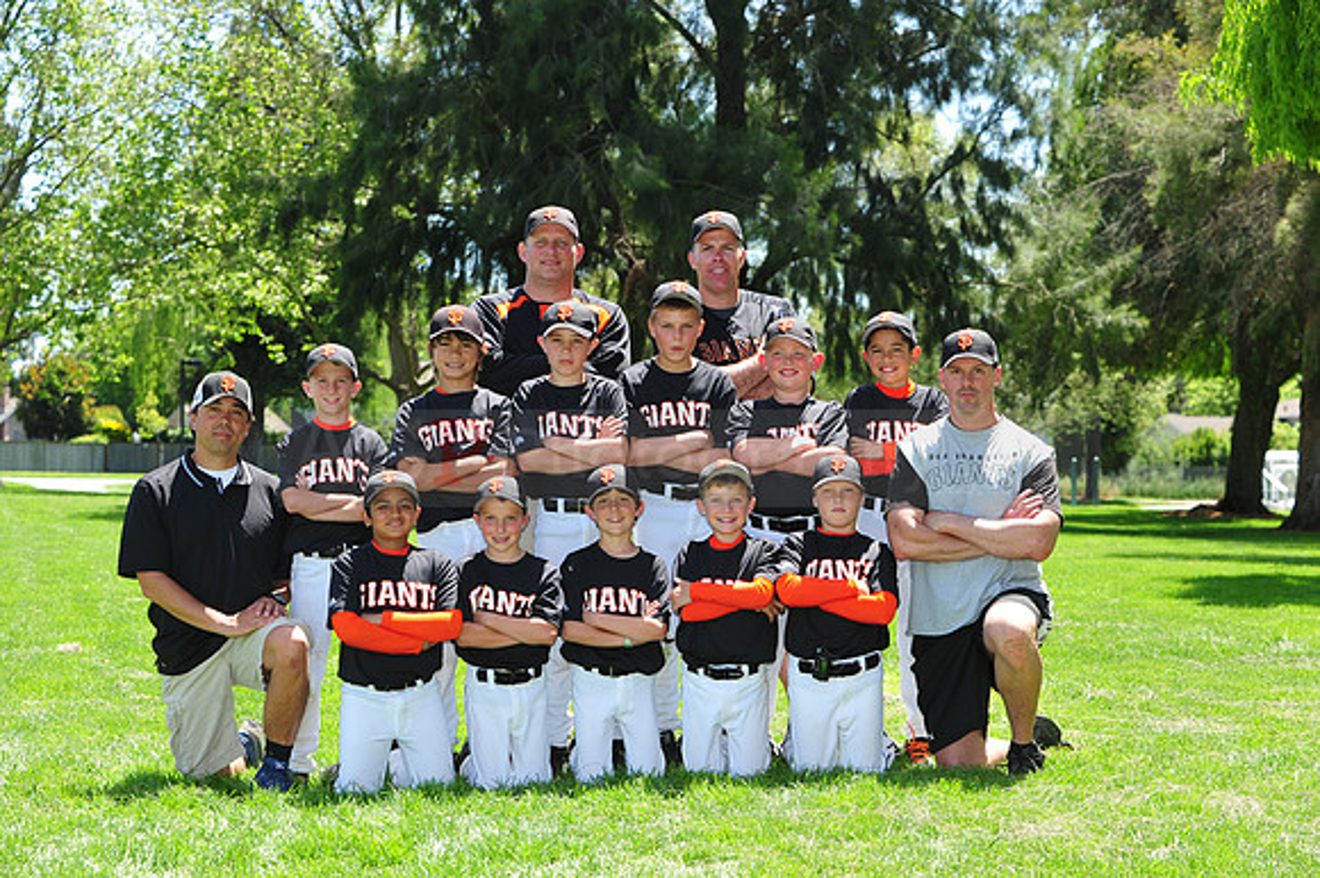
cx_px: 660
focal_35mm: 86
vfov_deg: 15.9
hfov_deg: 23.7
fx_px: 3151
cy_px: 439
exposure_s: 1/200
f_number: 7.1
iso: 200
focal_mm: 86
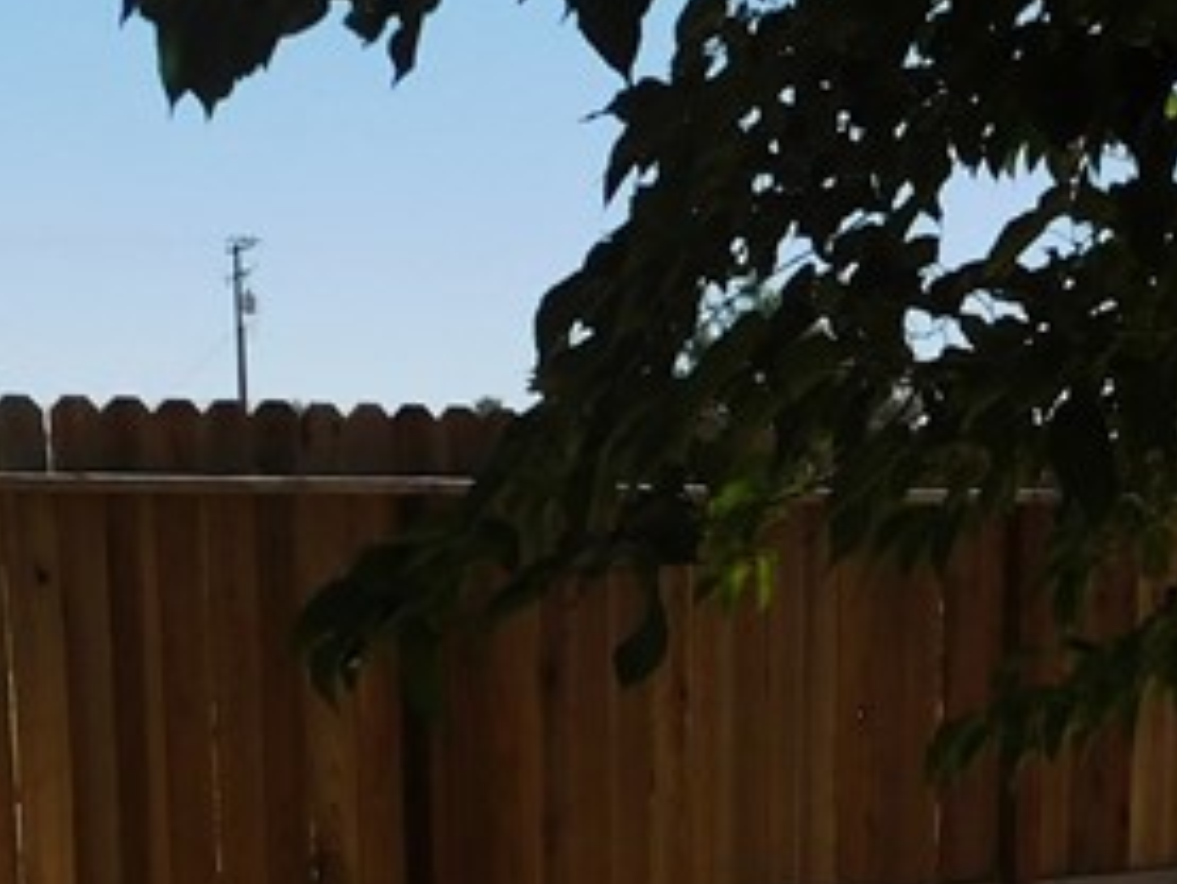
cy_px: 1313
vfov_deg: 16.0
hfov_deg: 22.9
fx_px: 2891
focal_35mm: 85
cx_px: 782
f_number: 6
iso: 125
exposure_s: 1/640
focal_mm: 4
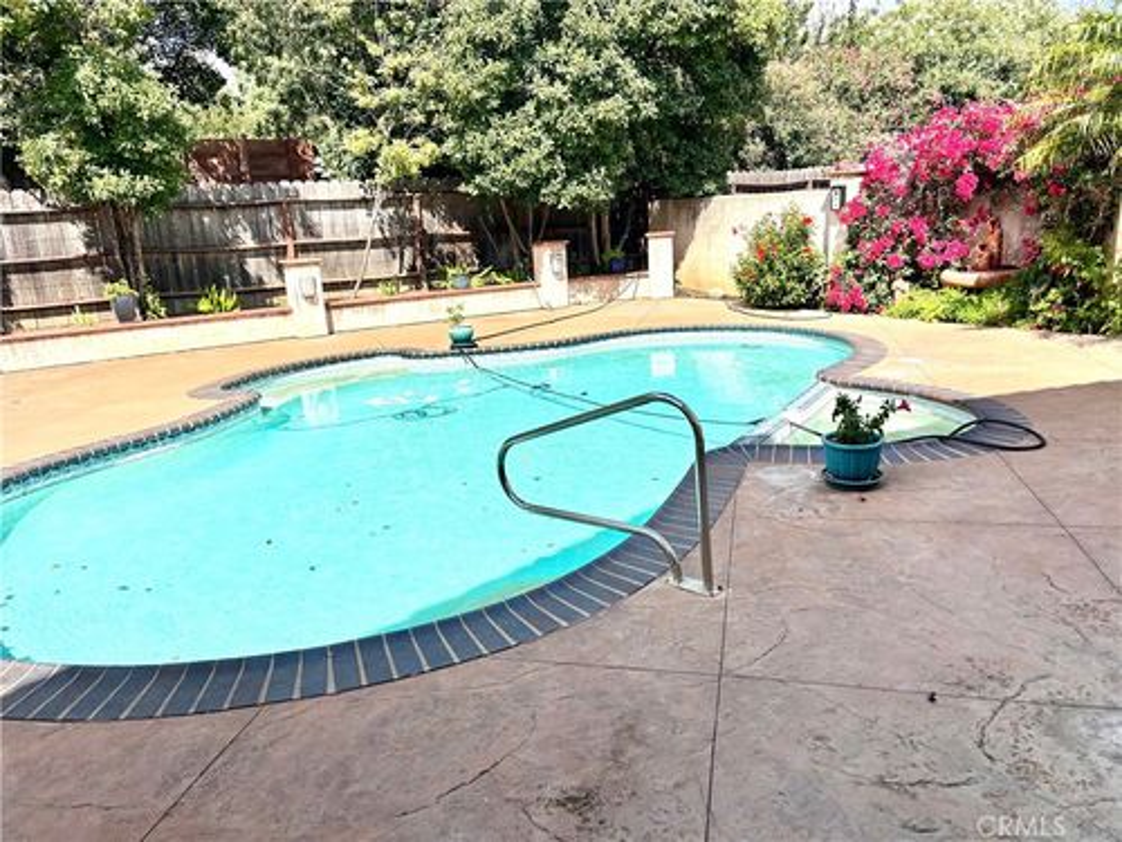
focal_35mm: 26
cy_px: 421
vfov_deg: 53.1
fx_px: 843
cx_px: 561
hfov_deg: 67.3
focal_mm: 5.96
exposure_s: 1/3937
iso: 50
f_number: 1.6
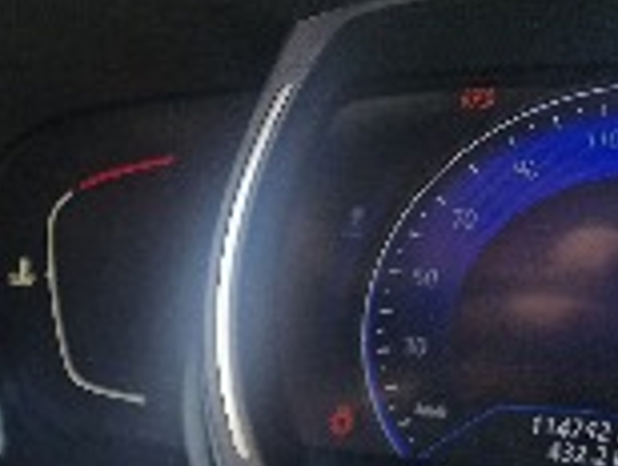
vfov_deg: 21.6
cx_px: -193
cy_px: 591
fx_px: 1109
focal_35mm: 62
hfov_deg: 26.3
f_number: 1.8
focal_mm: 5.54
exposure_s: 1/207
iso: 50
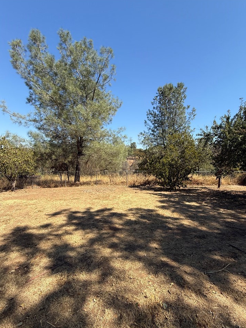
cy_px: 173
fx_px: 142
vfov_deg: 98.1
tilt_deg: -5.5
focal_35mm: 15
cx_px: 130
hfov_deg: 81.7
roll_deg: -0.9
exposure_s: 1/1087
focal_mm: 2.22
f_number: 2.2
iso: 50
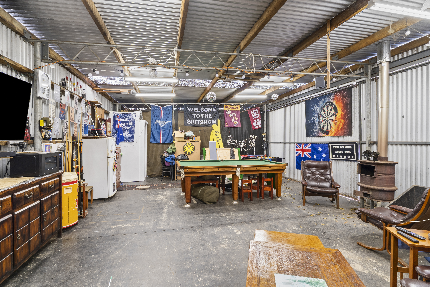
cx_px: 215
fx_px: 193
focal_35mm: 16
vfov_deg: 73.1
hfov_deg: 96.0
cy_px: 144
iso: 100
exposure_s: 5
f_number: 11
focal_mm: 10.8
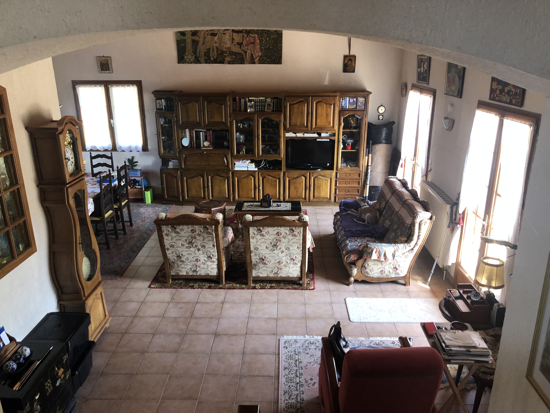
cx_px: 275
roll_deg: -0.8
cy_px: 206
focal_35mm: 28
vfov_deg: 49.7
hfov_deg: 63.4
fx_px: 445
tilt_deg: -17.4
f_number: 1.8
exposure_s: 1/17
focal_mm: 3.99
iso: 40
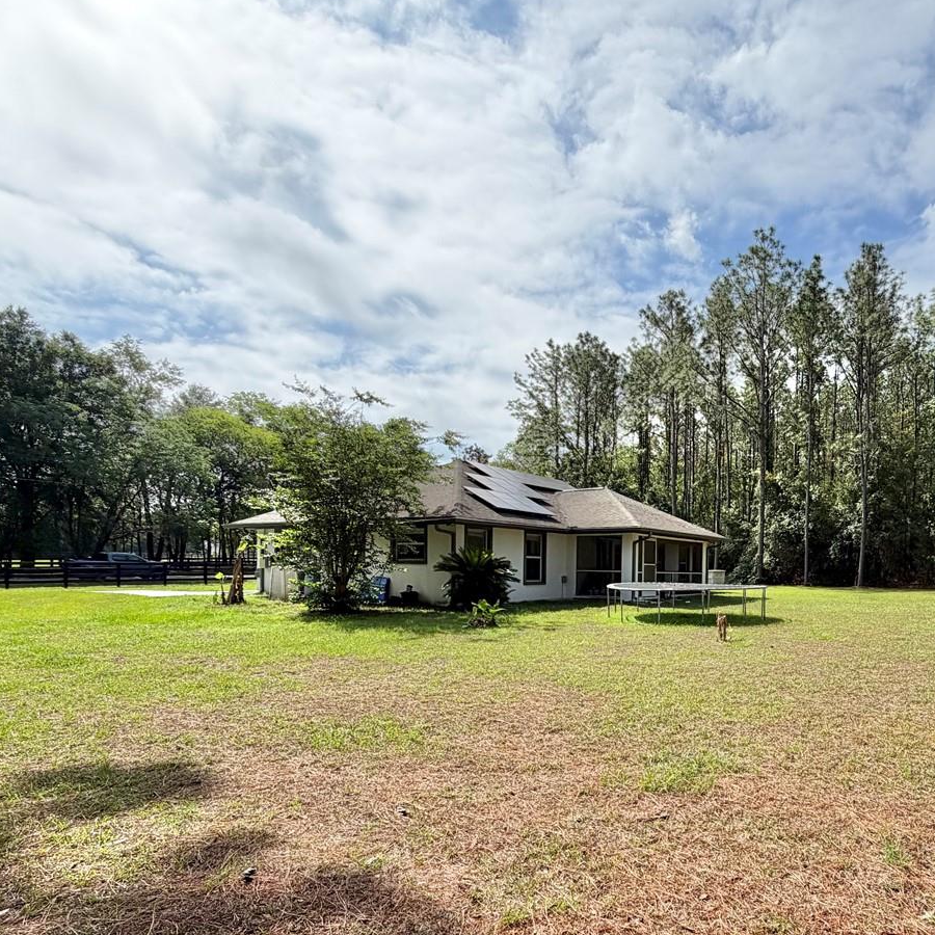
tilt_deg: +0.1
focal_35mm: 22
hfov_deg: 66.2
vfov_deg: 68.7
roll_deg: -0.1
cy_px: 578
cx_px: 677
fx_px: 672
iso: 25
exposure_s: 1/1431
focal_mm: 2.22
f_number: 2.2
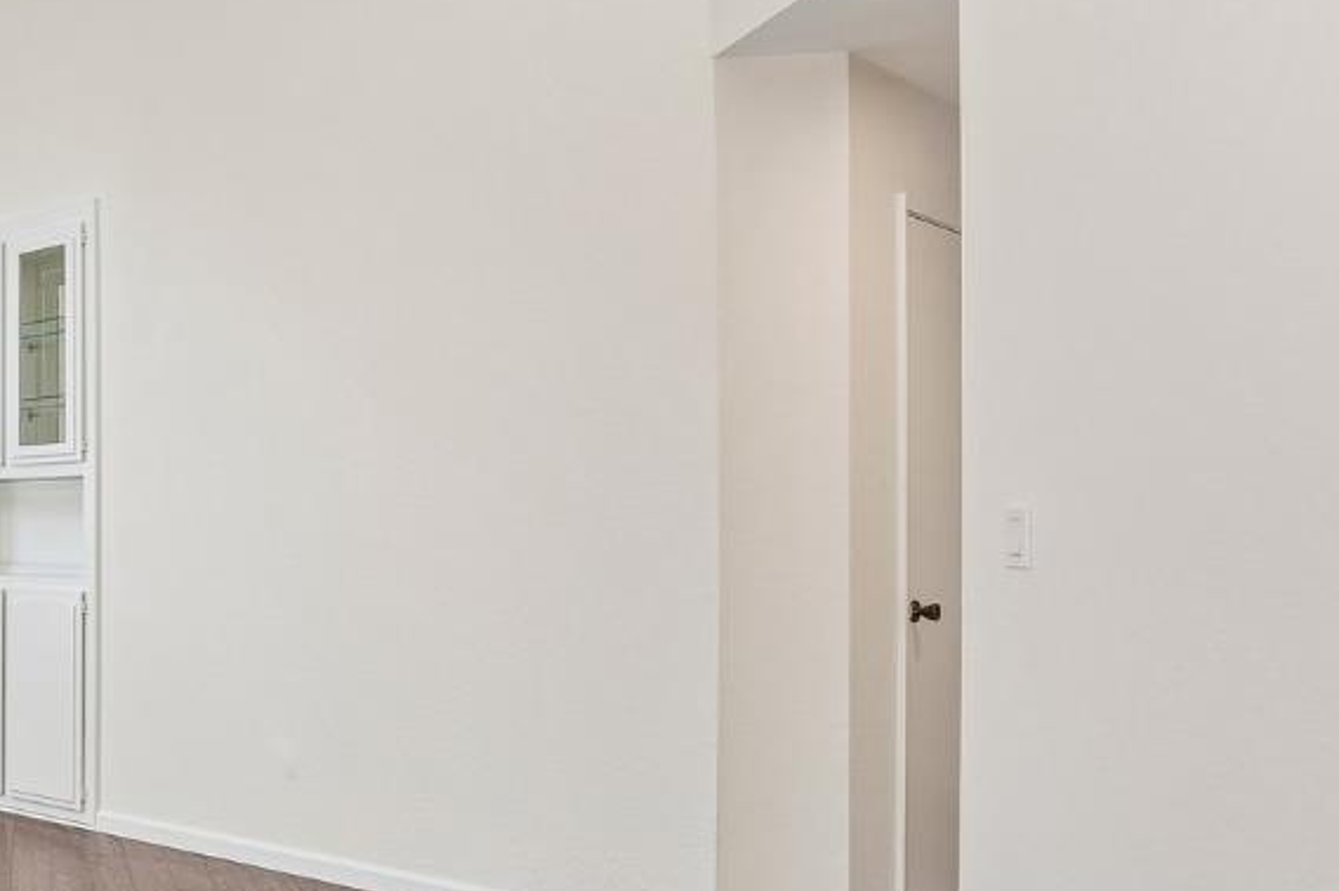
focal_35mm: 37
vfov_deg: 35.9
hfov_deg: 39.2
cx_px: -231
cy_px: 501
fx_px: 1375
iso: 640
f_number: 8
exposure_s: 1/50
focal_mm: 14
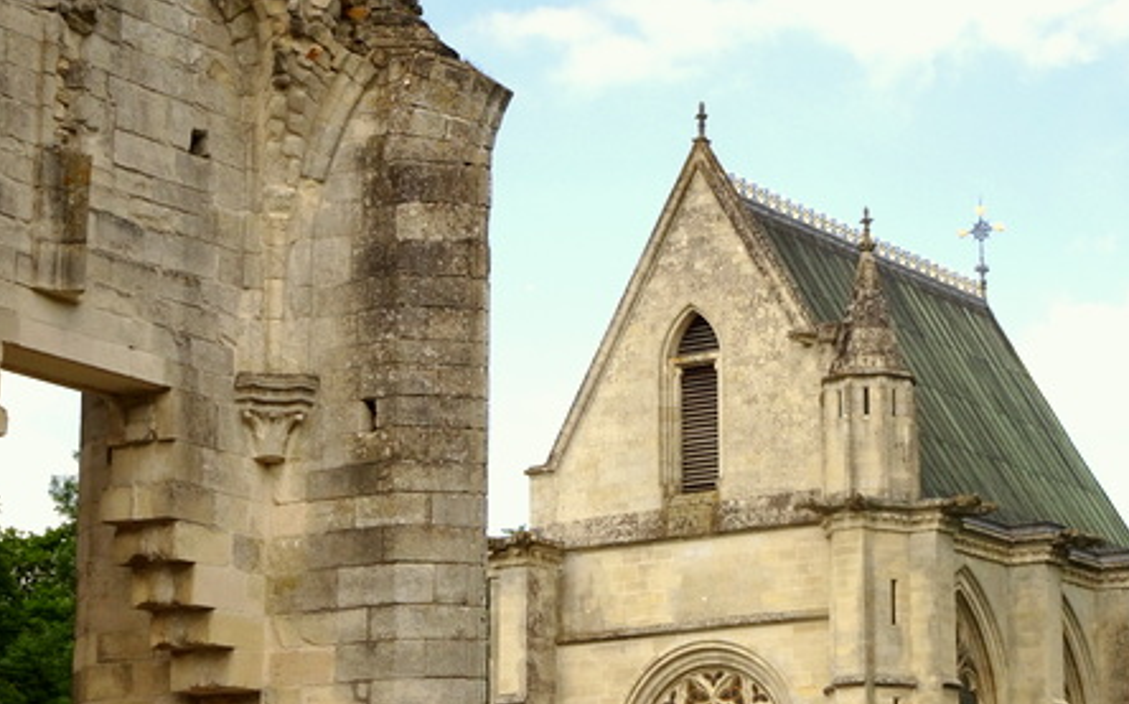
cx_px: 753
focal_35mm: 104
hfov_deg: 20.0
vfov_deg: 12.5
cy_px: 521
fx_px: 3198
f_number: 4.5
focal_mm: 11.66
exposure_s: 1/400
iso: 80
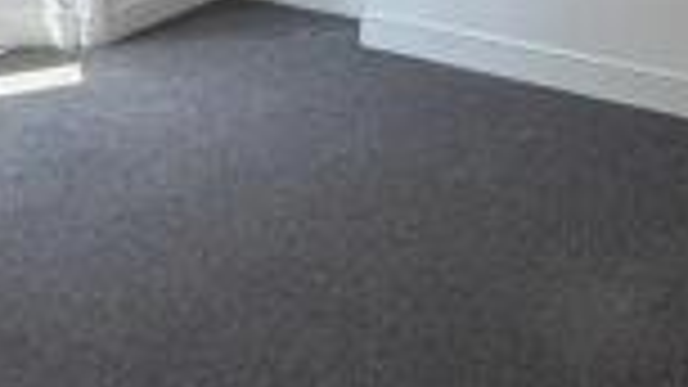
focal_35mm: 58
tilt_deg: -15.0
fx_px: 1058
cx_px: 182
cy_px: -56
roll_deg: +1.9
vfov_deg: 19.7
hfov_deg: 35.3
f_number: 2.2
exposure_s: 1/121
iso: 80
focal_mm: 2.22
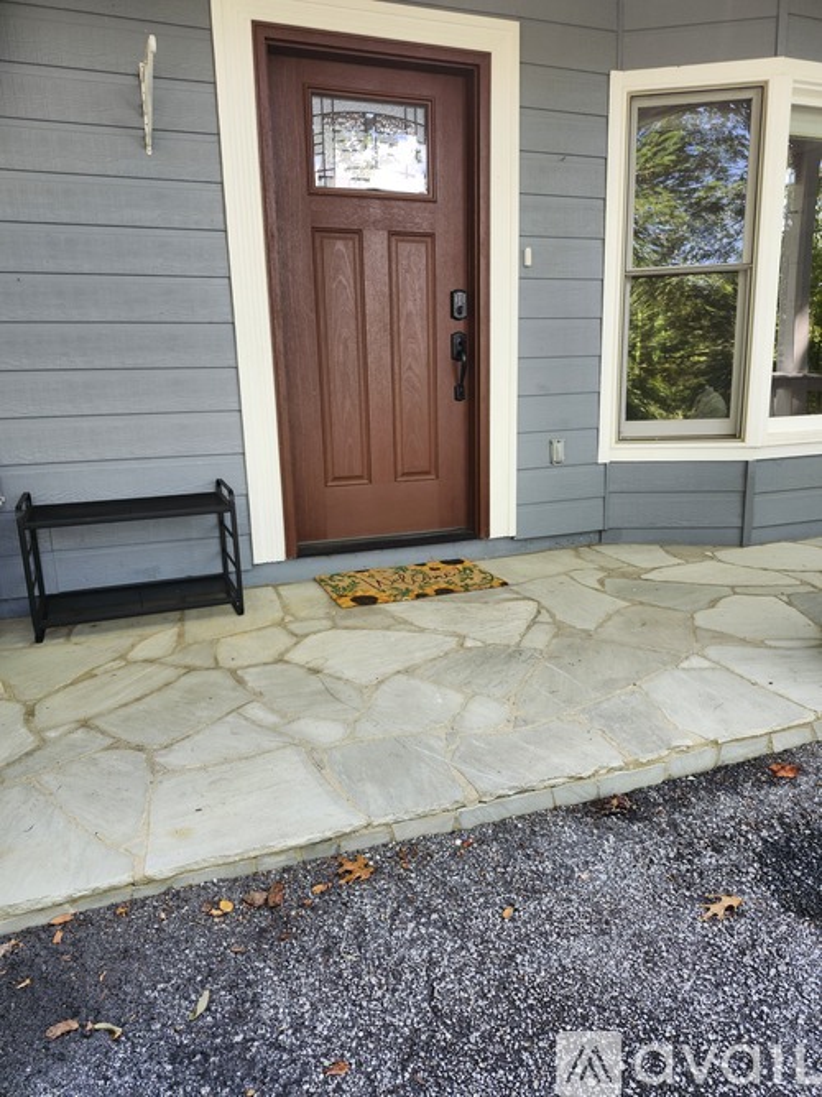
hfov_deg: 58.9
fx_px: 728
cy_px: 548
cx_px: 411
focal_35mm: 23
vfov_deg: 73.9
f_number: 1.8
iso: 80
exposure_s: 1/180
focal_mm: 5.54
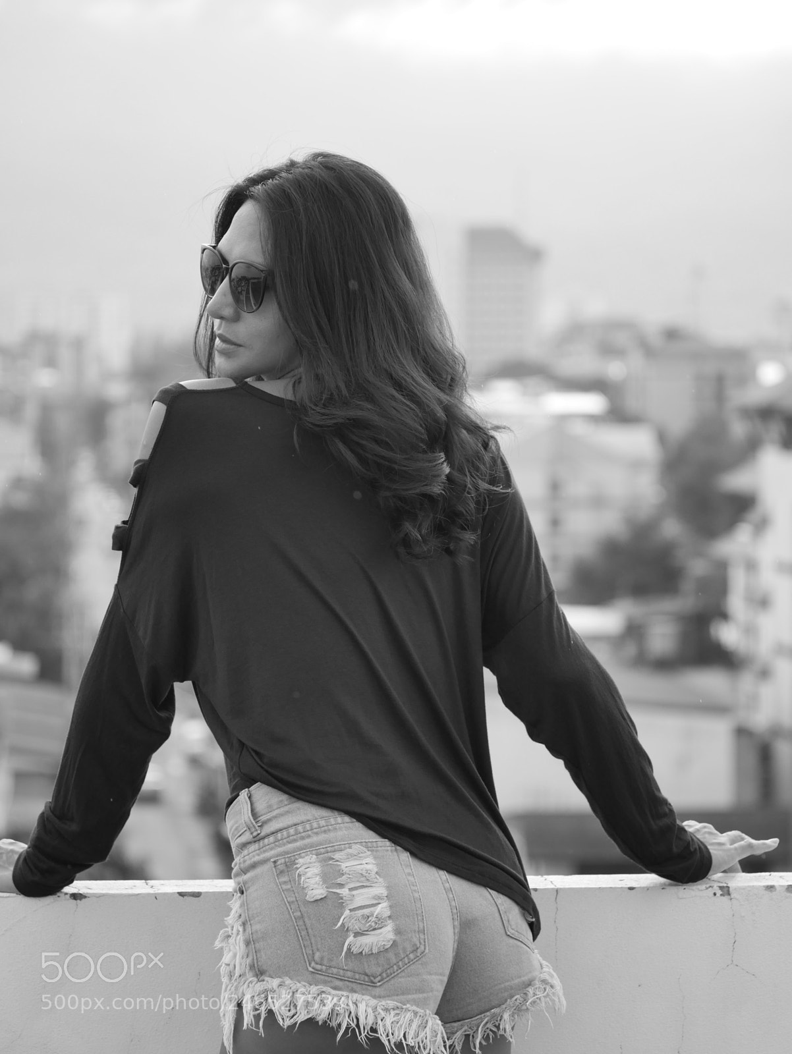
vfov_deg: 16.4
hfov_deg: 12.4
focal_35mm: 120
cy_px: 527
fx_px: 3657
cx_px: 396
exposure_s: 1/1000
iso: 200
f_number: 2.8
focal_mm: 60
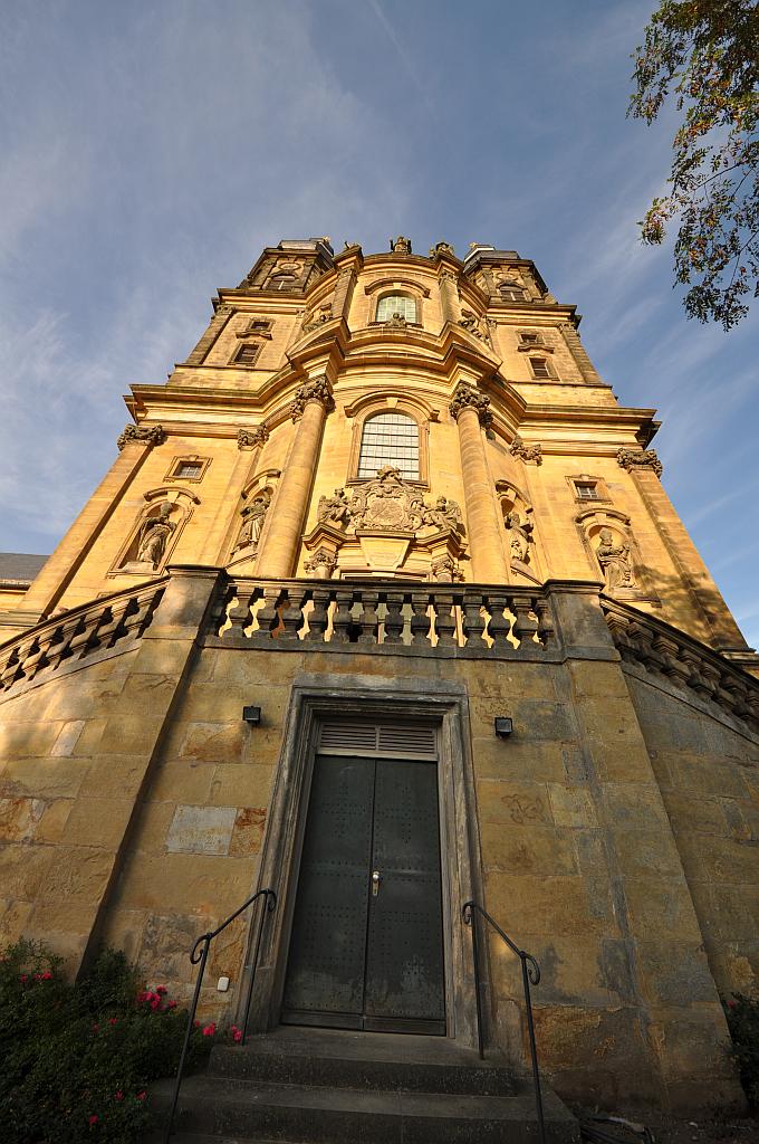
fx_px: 381
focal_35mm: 12
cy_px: 572
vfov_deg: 112.7
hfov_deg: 89.8
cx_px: 380
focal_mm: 8
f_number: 8
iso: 200
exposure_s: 1/200
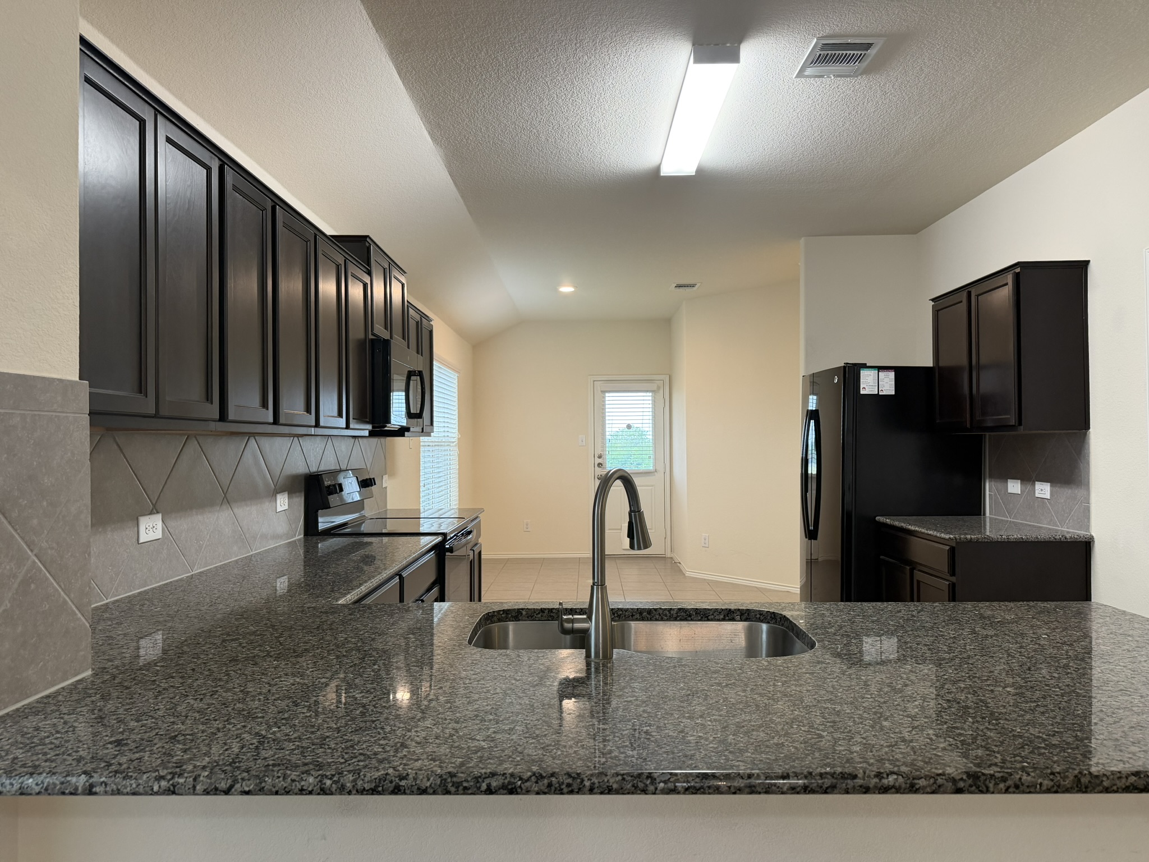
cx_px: 574
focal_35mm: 24
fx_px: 797
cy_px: 431
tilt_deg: -0.3
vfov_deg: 56.8
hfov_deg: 71.6
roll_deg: +0.3
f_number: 1.78
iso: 250
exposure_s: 1/60
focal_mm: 6.76
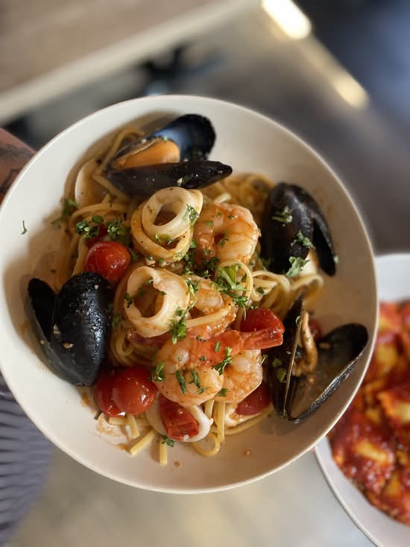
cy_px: 274
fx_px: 410
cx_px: 205
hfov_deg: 53.1
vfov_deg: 67.3
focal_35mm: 26
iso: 160
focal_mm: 4.2
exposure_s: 1/60
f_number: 1.6
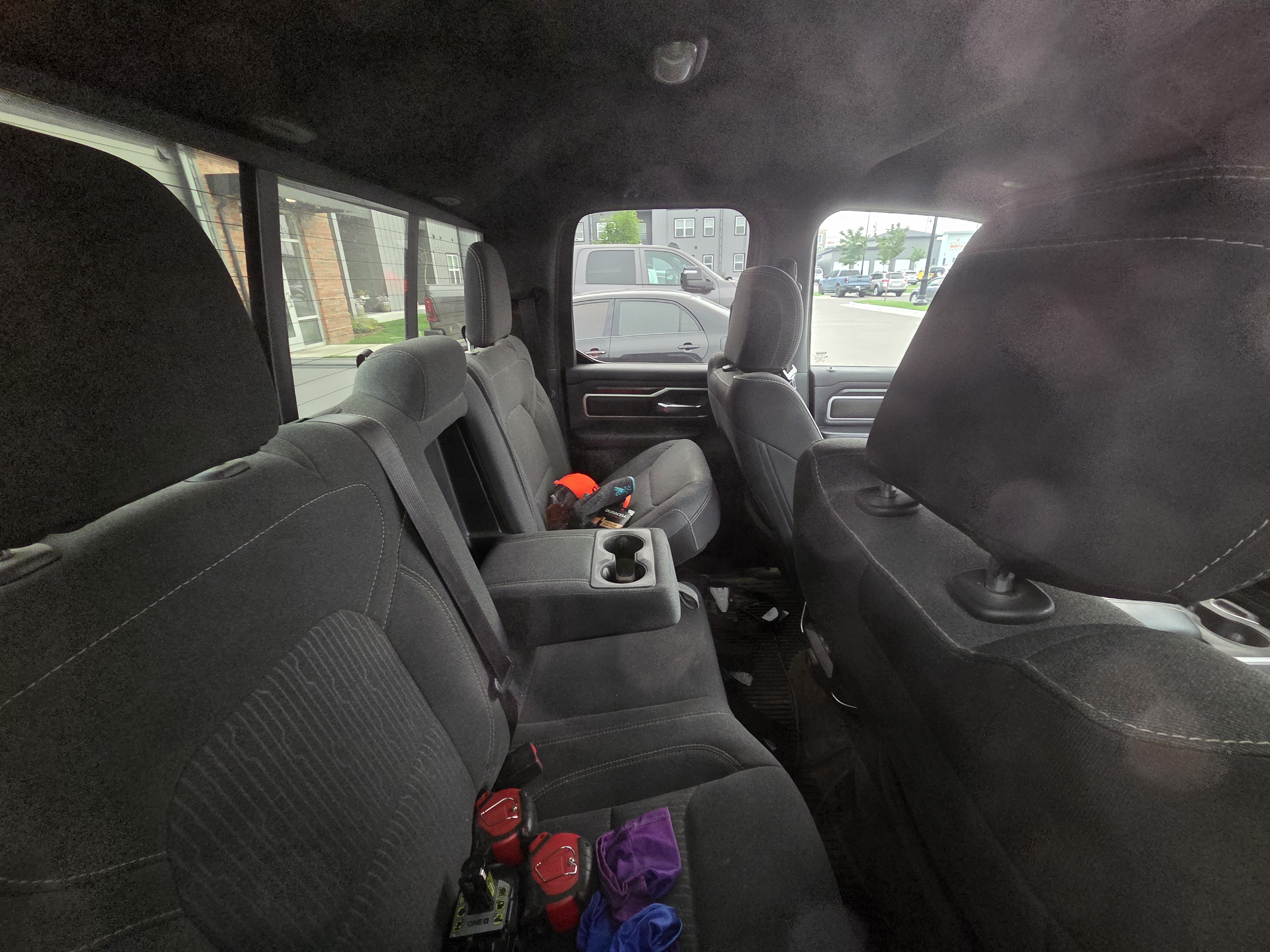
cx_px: 635
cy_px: 476
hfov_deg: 106.2
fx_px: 477
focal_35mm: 13
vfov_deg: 89.9
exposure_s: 1/30
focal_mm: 2.2
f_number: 2.2
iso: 1250
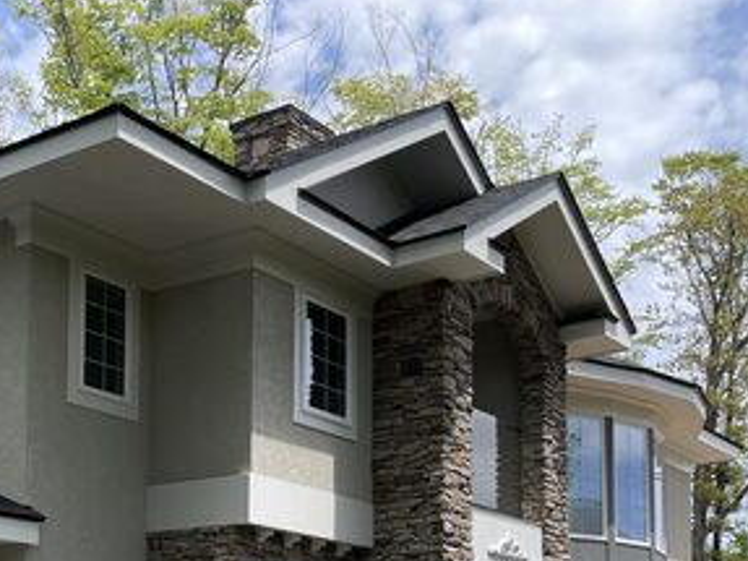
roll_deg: +0.4
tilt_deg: +6.3
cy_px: 592
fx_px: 1253
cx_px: 310
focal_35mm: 58
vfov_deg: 23.8
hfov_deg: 33.2
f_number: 1.6
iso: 32
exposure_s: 1/2020
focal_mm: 4.2
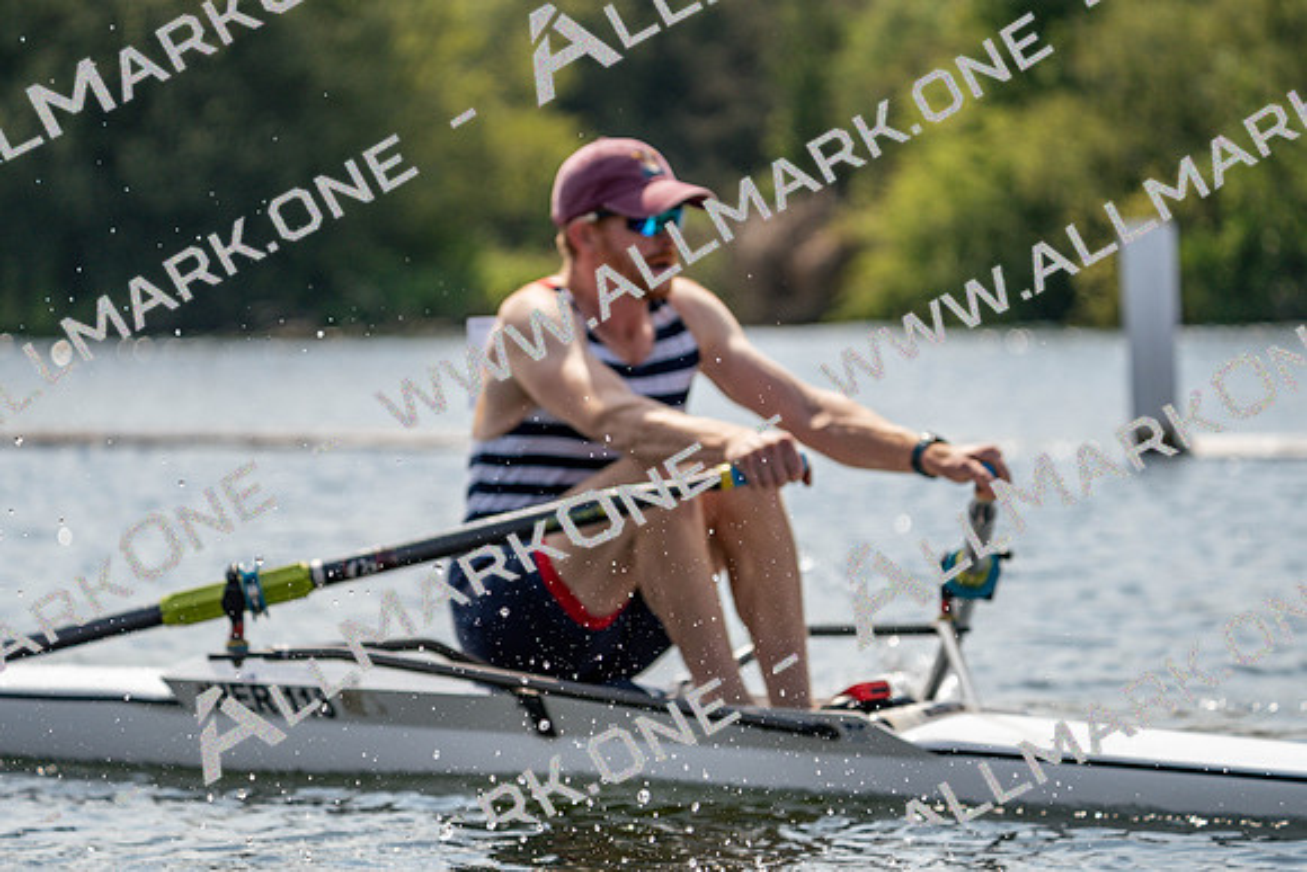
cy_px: 436
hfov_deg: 10.3
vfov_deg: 6.9
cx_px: 654
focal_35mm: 200
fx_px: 7262
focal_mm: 200
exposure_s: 1/1600
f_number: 5.6
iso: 160
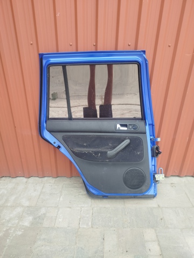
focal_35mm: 24
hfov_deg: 56.8
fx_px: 179
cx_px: 97
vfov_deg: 71.6
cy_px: 129
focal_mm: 5.31
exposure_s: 1/149
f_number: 1.7
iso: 50
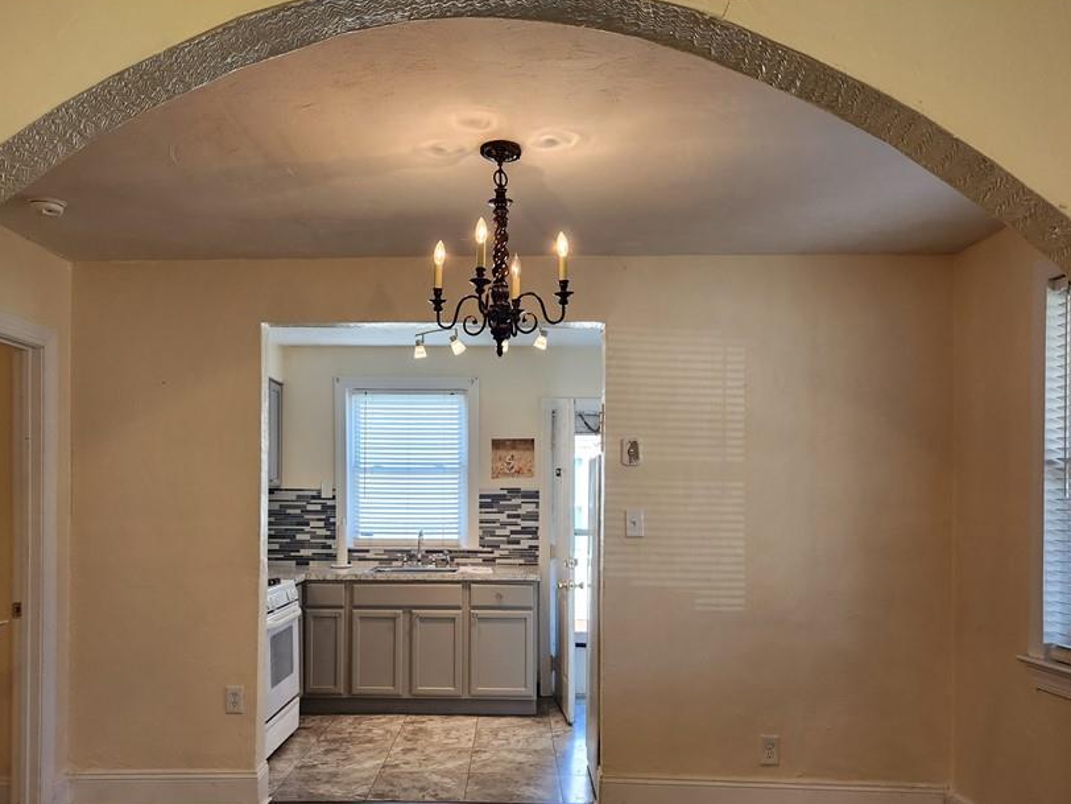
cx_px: 479
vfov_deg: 47.9
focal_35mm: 29
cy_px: 494
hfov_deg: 61.5
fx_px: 897
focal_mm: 5.4
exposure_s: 1/120
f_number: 1.8
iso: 160
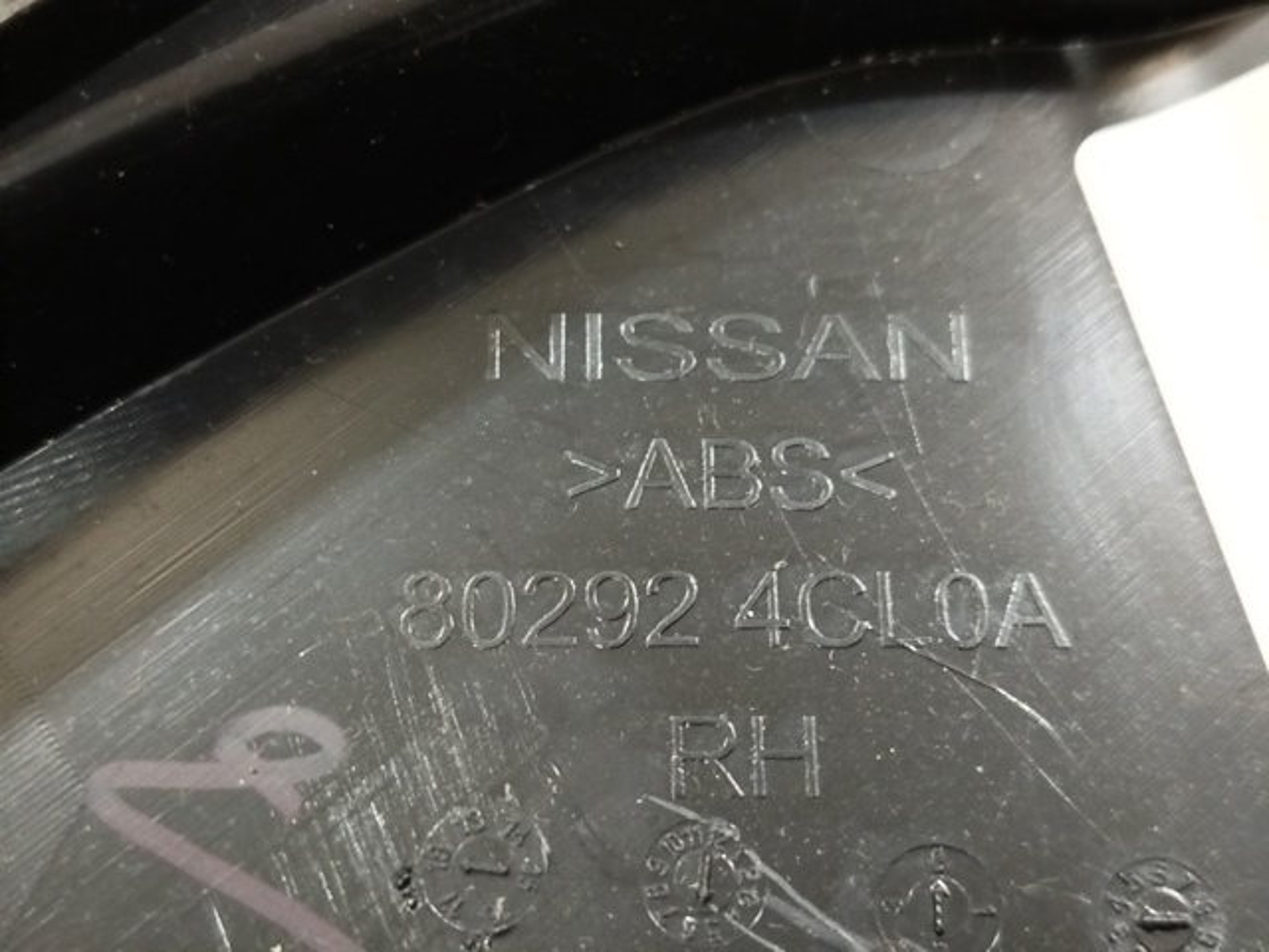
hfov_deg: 39.7
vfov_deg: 30.3
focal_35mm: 48
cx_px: 634
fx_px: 1760
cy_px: 476
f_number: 1.7
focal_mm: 5.31
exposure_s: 1/17
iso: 800
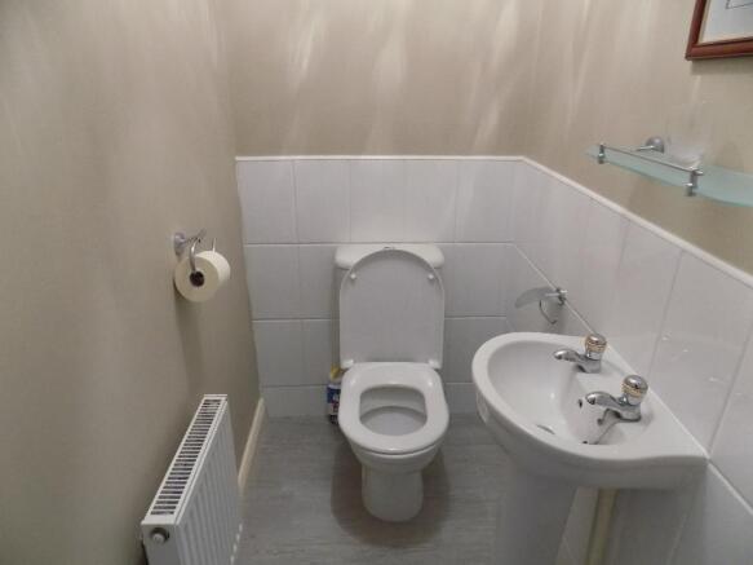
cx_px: 376
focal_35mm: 23
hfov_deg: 73.9
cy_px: 282
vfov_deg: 58.9
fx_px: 500
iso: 400
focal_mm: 4
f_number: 3.1
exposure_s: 1/25
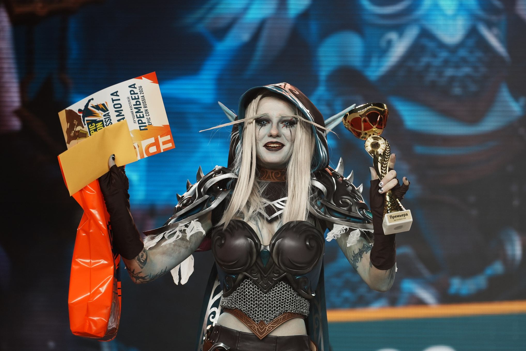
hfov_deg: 16.3
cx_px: 273
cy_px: 163
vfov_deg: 10.9
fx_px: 1841
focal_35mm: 126
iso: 400
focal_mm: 100
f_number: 2.8
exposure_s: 1/1000
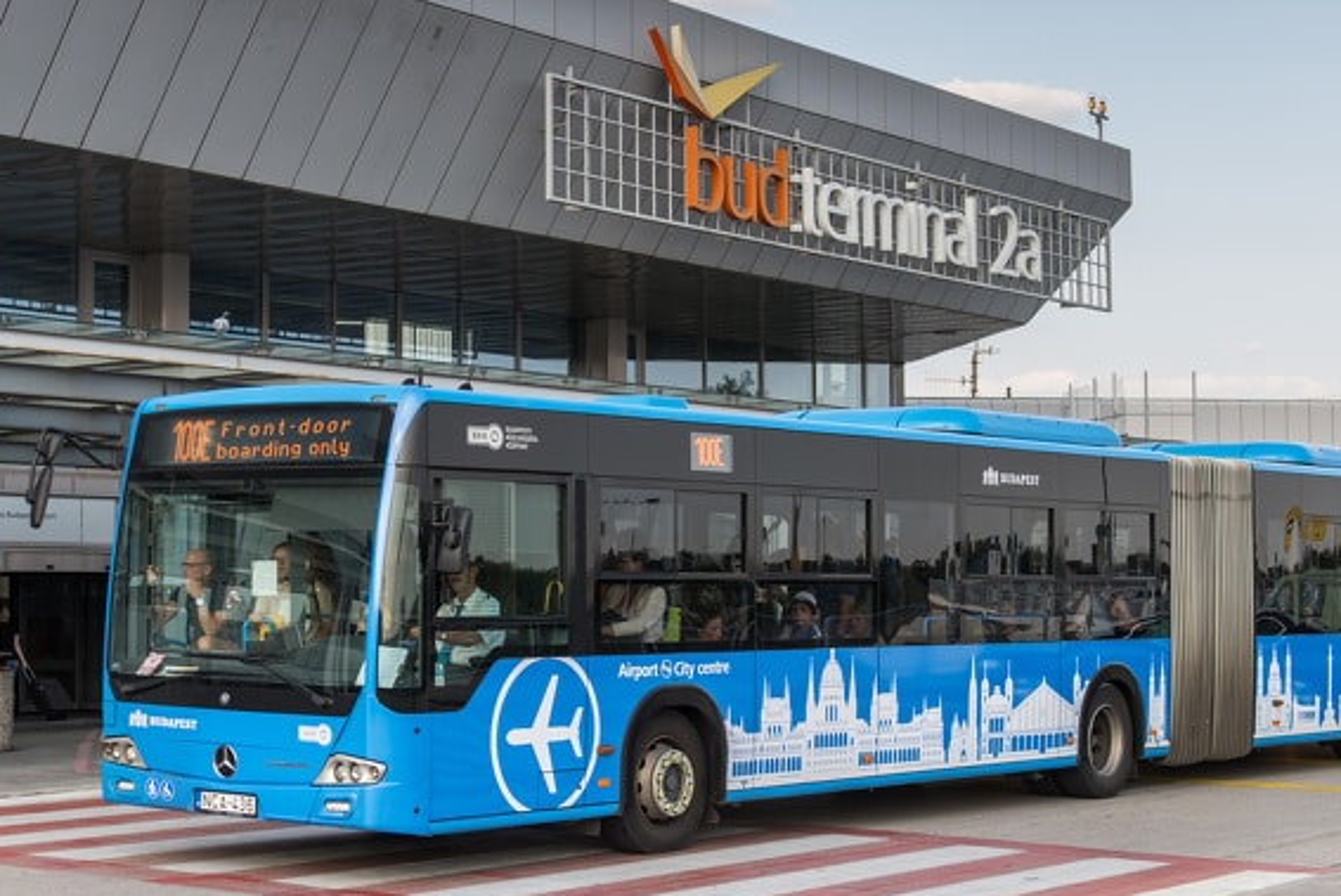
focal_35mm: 67
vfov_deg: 20.3
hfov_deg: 30.0
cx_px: 535
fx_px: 2498
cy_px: 482
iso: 100
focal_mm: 40
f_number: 3.5
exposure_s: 1/500
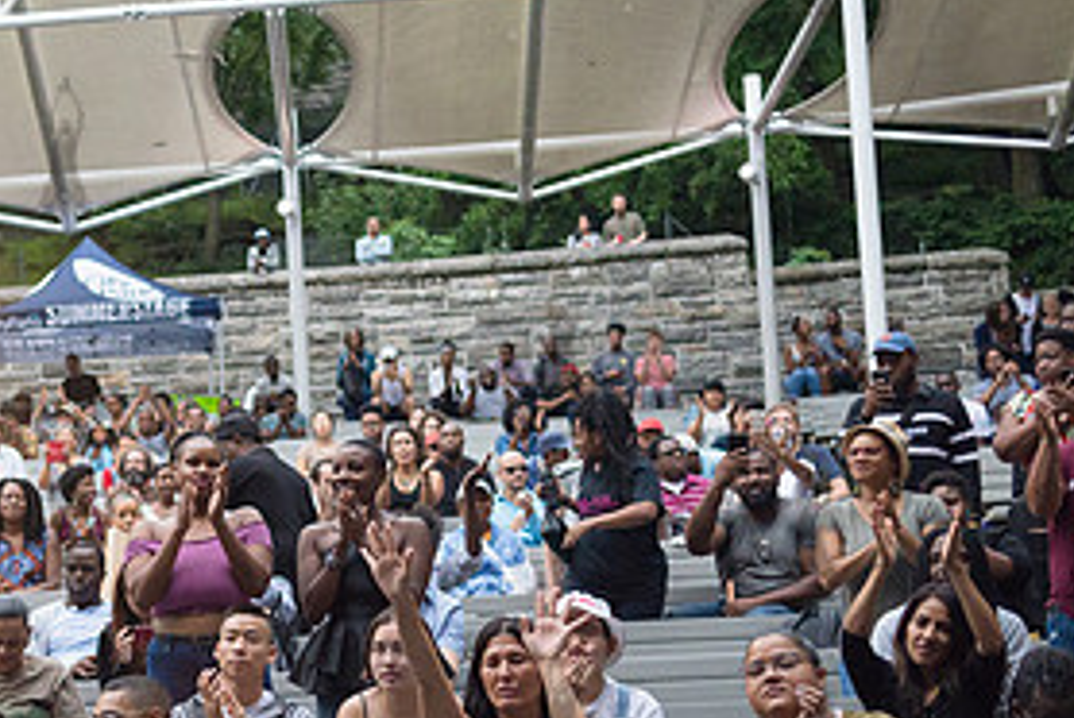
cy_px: 515
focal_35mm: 73
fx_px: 2180
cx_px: 62
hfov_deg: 26.5
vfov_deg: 18.6
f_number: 2.8
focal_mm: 35
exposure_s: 1/4000
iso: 2000
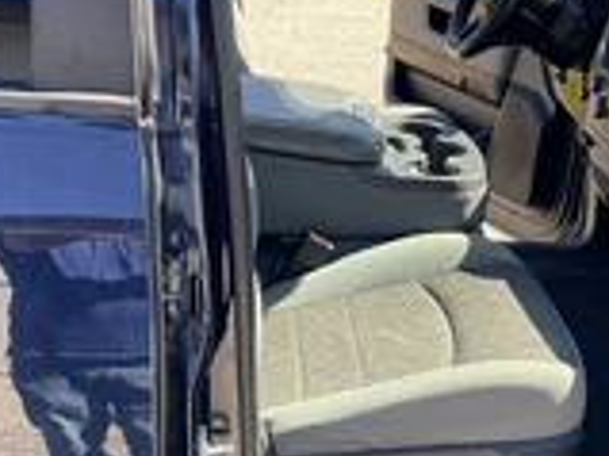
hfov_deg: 26.0
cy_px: 272
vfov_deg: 20.1
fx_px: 1283
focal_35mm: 73
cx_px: 525
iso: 25
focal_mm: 3
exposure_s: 1/138
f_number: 1.8
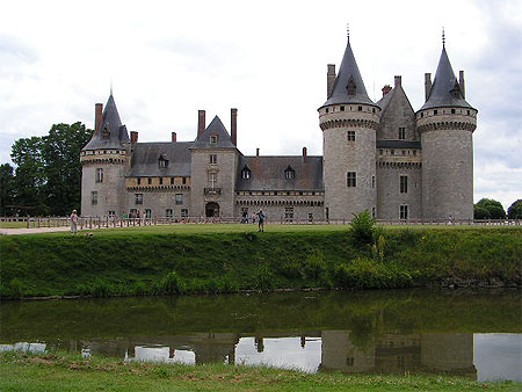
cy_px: 196
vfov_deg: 39.7
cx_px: 261
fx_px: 543
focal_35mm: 36
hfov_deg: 51.3
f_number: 4.8
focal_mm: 6
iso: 64
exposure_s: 1/400
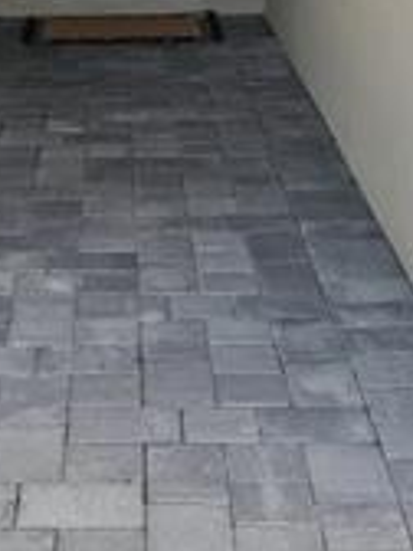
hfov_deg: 15.7
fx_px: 1495
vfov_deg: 18.6
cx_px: 157
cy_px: -266
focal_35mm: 94
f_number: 8
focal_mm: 16
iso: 400
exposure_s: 1/250
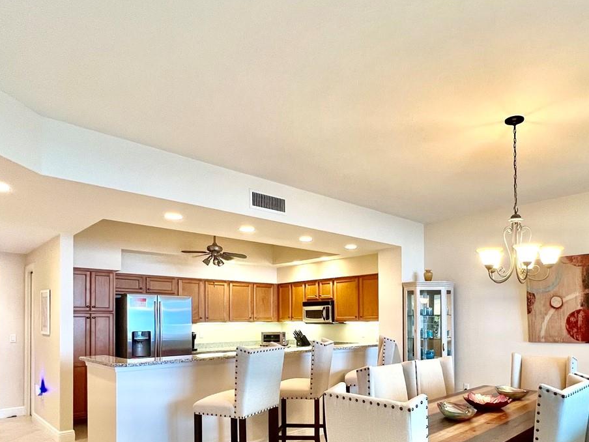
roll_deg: +0.3
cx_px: 370
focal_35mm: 23
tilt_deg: +0.9
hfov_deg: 72.6
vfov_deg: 56.8
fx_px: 391
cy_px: 315
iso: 160
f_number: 1.8
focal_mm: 1.57
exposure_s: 1/60
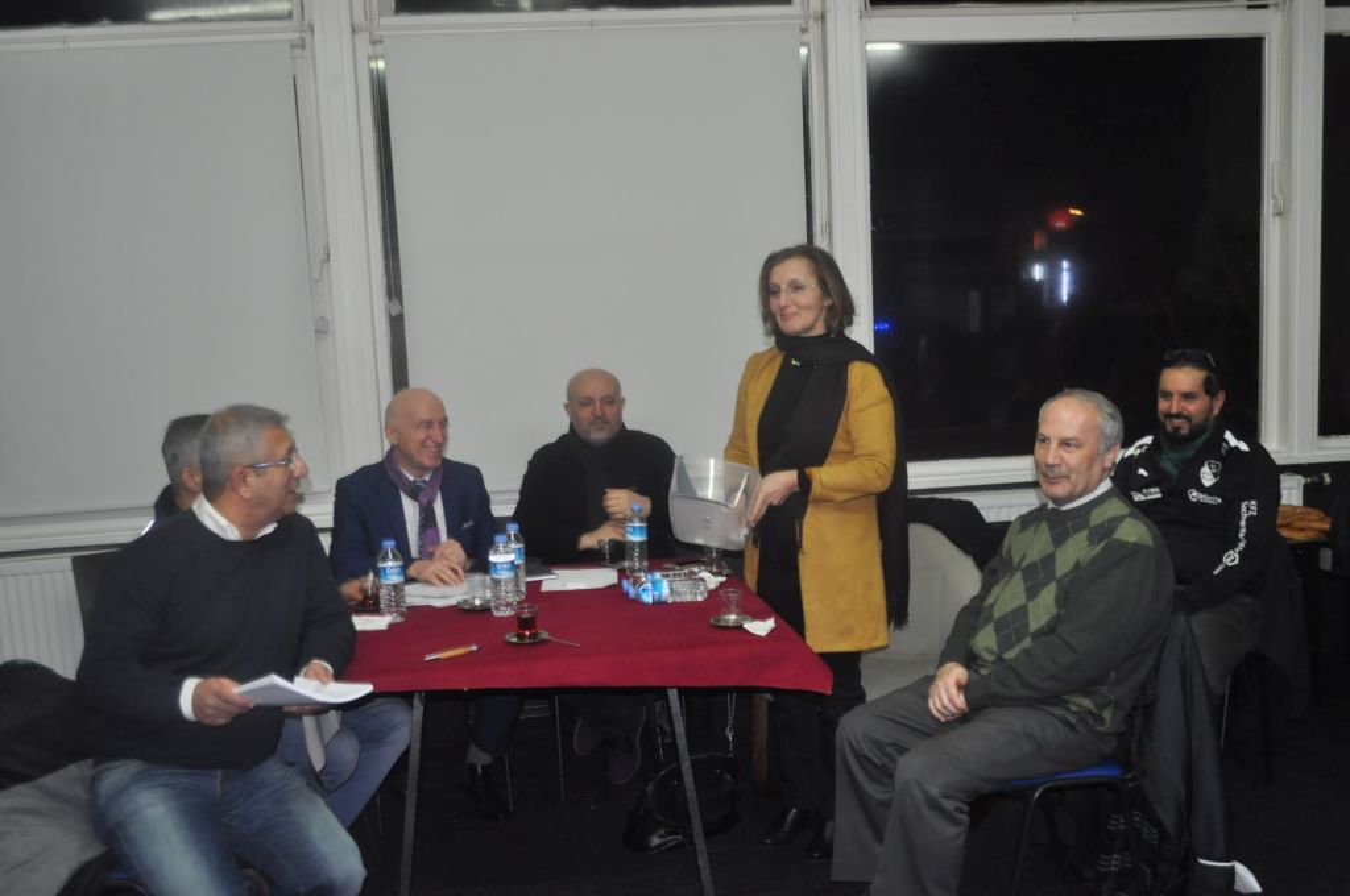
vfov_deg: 36.8
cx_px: 675
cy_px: 448
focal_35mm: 36
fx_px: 1348
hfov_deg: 53.2
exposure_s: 1/60
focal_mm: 24
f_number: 4
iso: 800
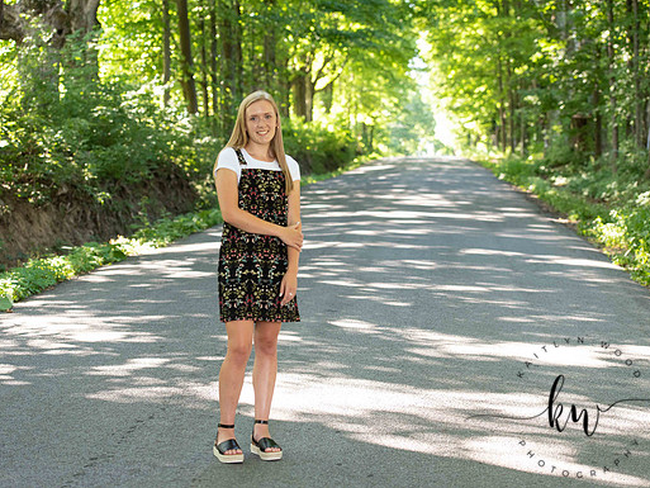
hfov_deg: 22.5
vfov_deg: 17.0
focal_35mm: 87
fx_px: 1634
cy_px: 244
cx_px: 326
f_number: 3.5
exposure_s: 1/200
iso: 640
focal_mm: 80
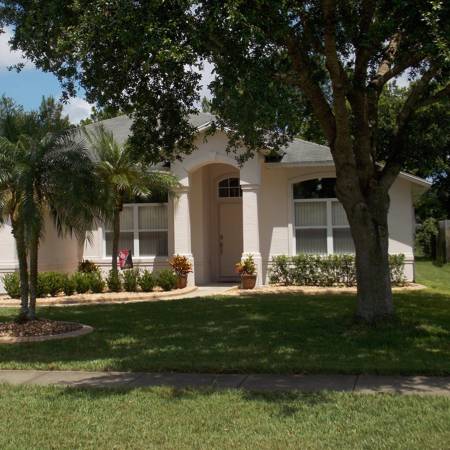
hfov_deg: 30.4
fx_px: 824
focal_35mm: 56
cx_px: 160
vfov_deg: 30.6
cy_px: 231
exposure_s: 1/800
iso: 80
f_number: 3.7
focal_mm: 8.1
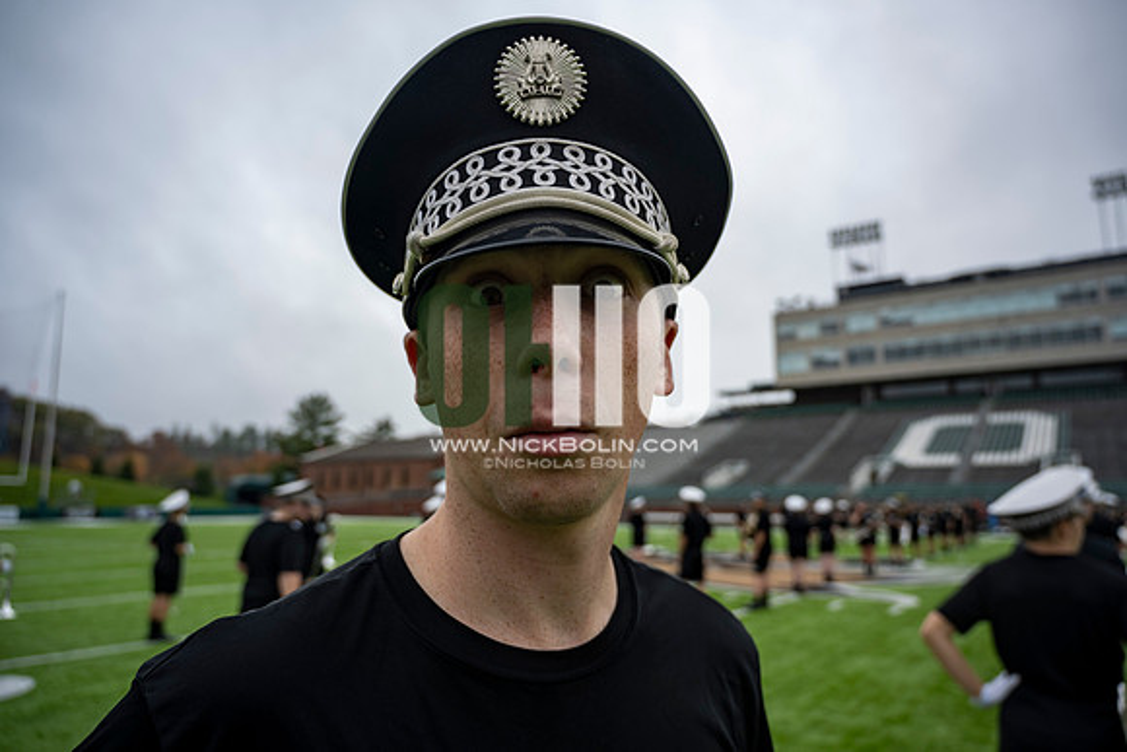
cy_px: 376
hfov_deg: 73.7
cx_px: 564
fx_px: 751
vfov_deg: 53.2
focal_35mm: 24
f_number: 4
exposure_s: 1/200
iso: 50
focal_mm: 24
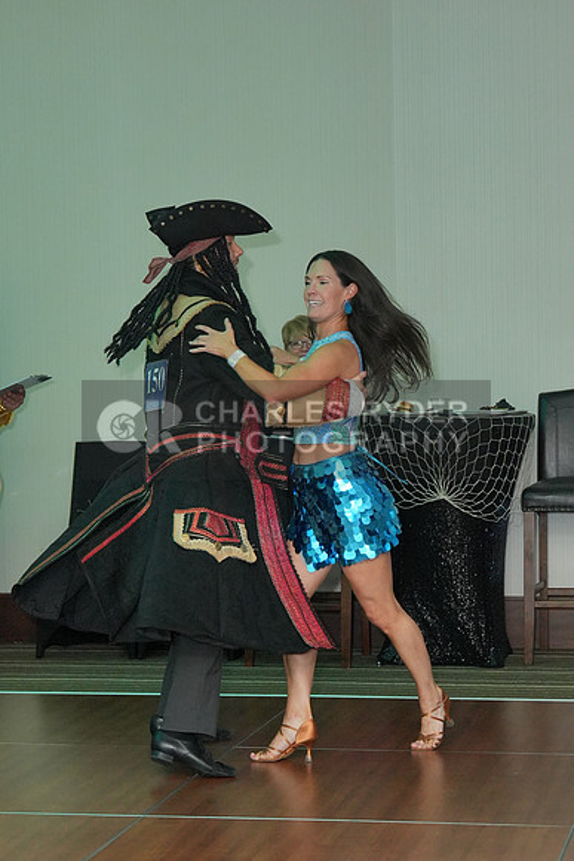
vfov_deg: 19.5
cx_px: 287
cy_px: 430
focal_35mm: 105
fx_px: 2510
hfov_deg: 13.0
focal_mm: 70
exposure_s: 1/200
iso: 3200
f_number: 4.5
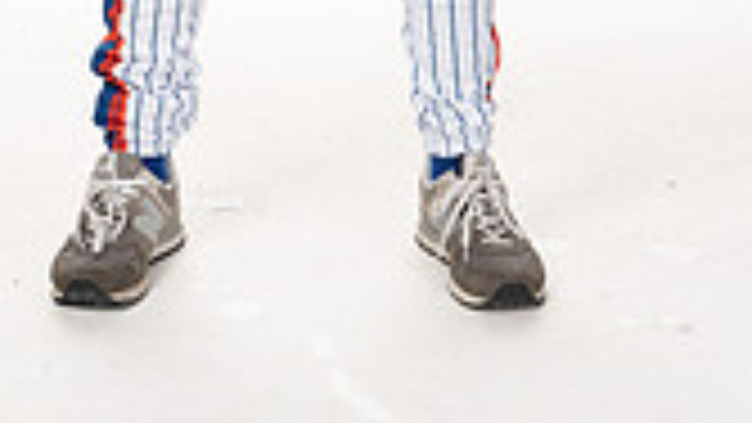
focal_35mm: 150
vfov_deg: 7.7
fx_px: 2991
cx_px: 306
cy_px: -508
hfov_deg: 14.3
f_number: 6.3
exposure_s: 1/250
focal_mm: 53
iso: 400
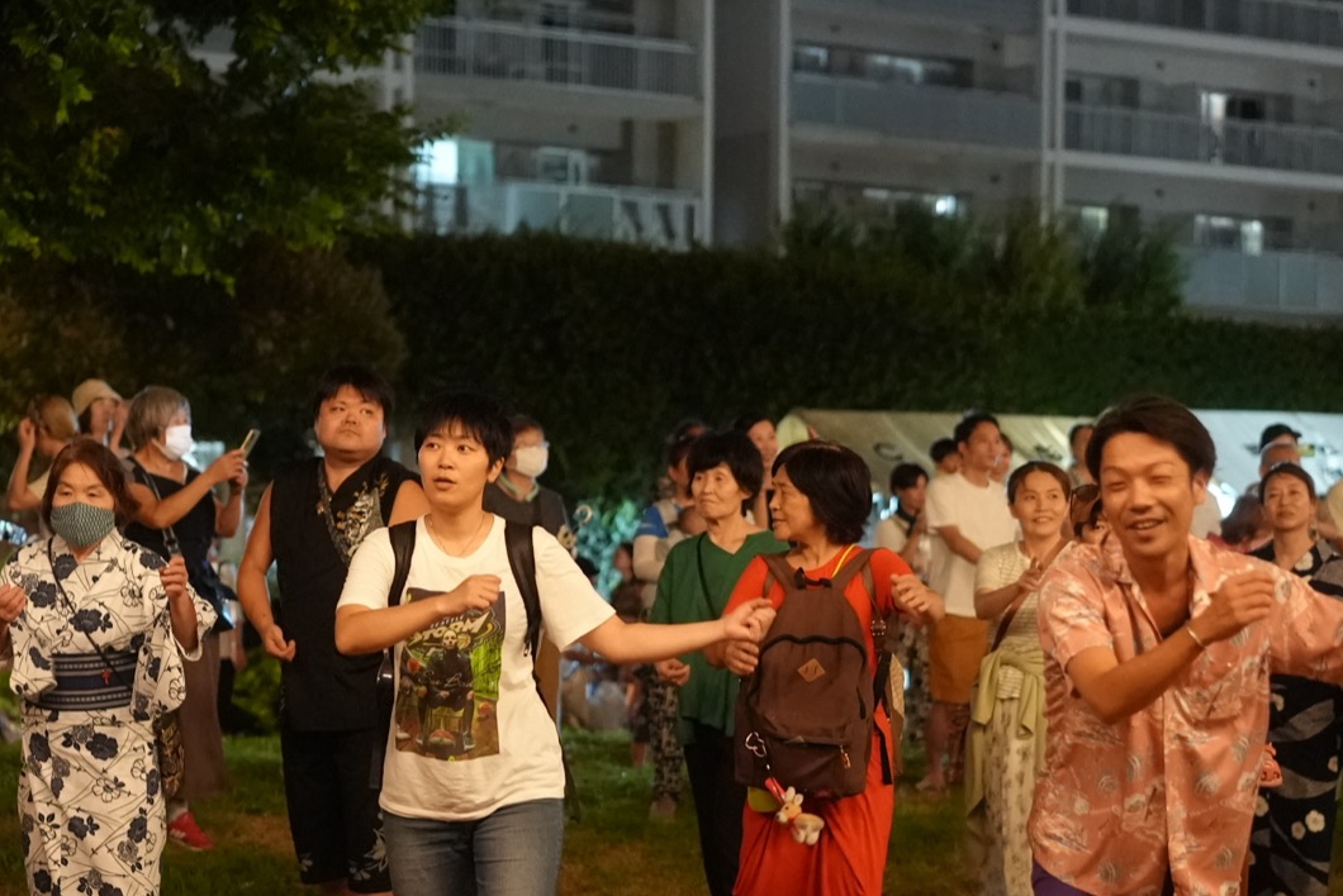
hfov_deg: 24.4
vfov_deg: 16.4
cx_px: 576
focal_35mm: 83
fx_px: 3098
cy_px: 601
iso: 12800
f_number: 2.5
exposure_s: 1/160
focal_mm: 55
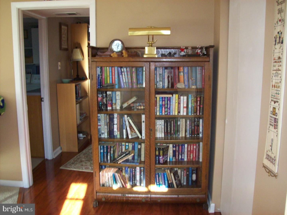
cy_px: 108
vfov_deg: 39.7
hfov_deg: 51.4
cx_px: 144
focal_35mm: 36
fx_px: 298
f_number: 2.7
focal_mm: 6
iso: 200
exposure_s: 1/64
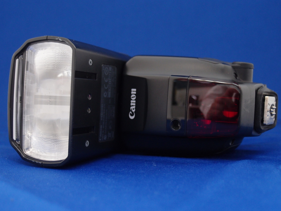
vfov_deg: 31.5
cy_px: 106
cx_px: 140
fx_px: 373
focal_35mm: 46
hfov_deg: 41.2
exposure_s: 1/80
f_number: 2
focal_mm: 9.87
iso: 200
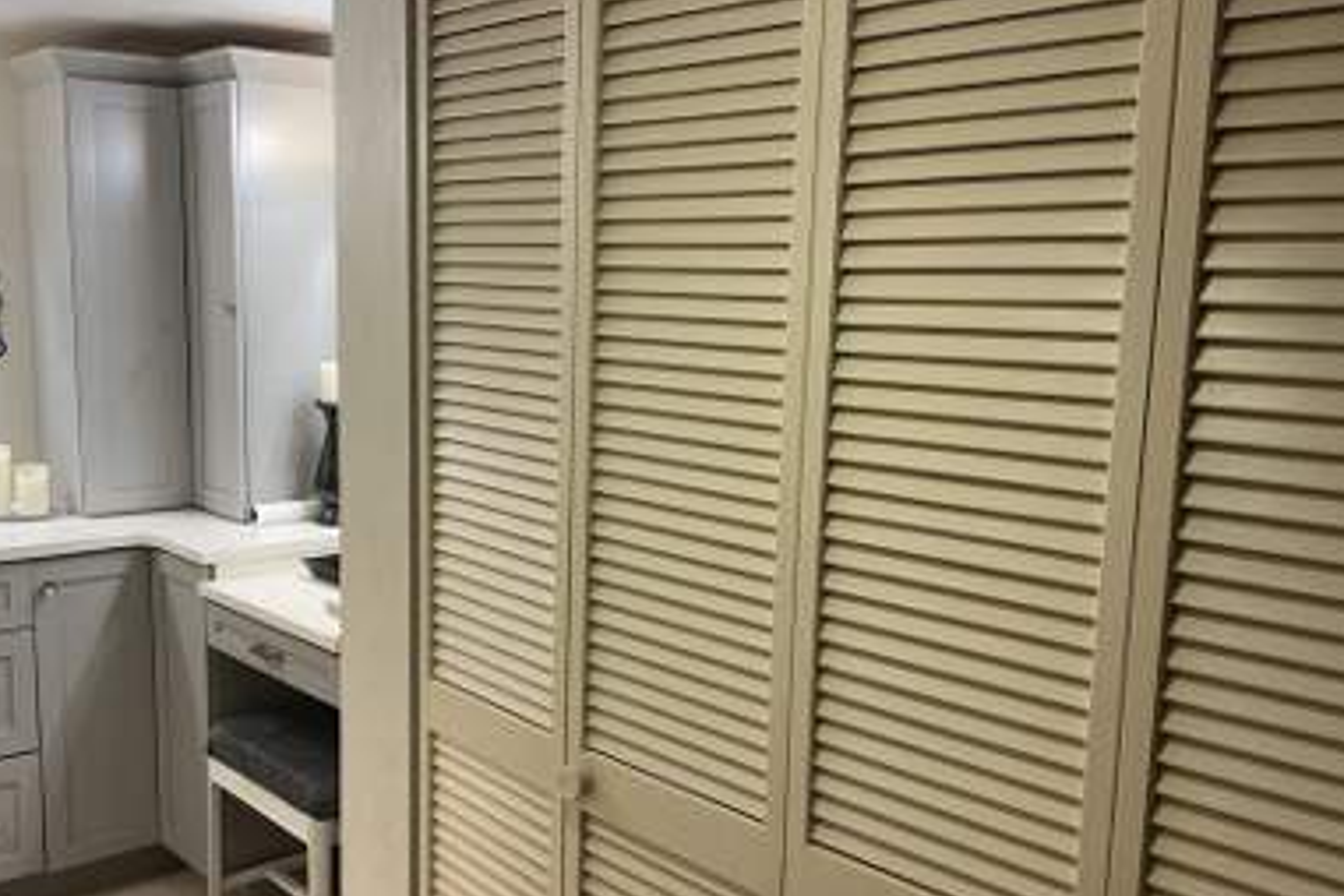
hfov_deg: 50.3
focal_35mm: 38
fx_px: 1419
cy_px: 497
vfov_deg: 35.0
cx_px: 519
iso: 50
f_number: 1.8
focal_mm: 3
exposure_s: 1/60
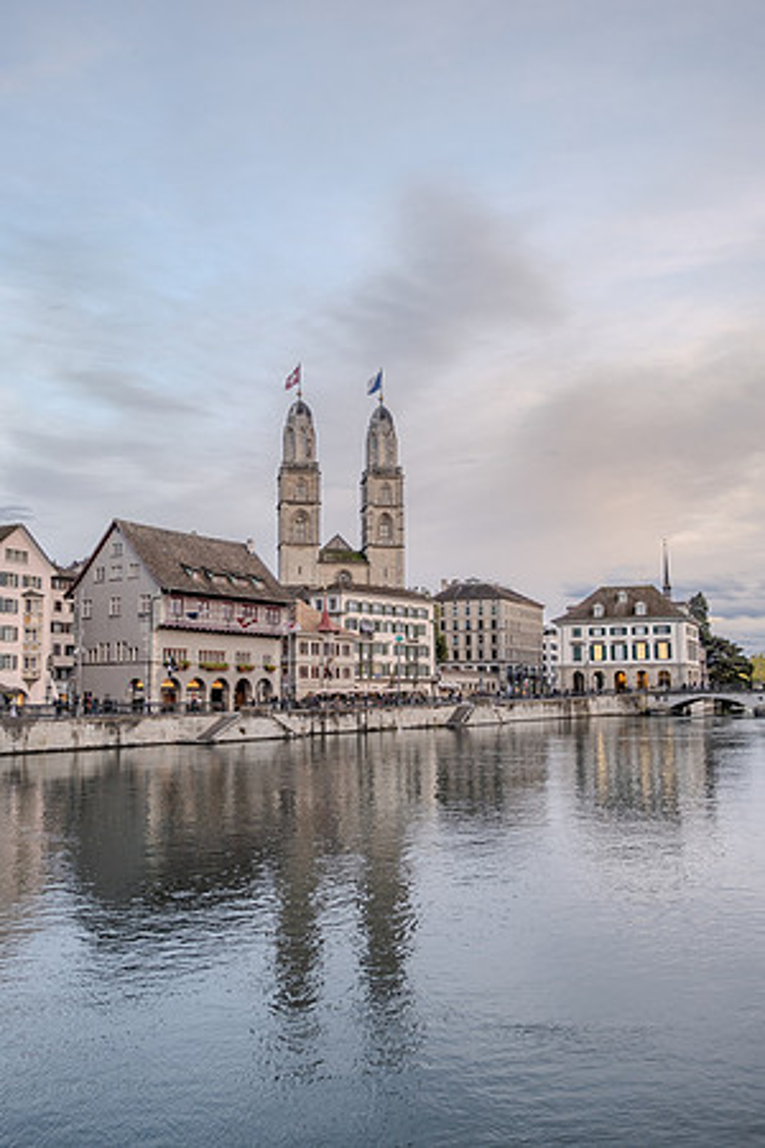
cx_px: 382
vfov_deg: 63.7
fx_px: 924
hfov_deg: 45.0
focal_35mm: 29
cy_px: 574
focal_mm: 19.4
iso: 160
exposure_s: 1/125
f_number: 2.8
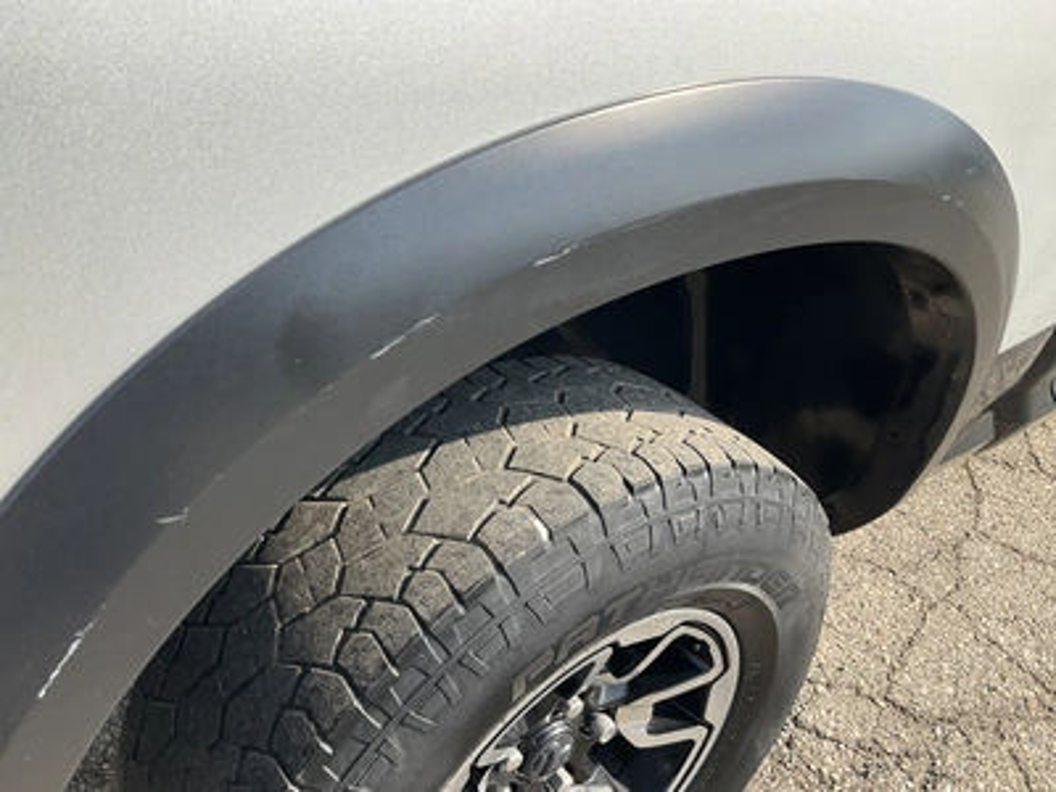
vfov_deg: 48.2
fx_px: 885
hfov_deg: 61.7
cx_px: 528
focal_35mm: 29
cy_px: 396
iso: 25
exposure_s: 1/855
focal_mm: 3
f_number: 1.8
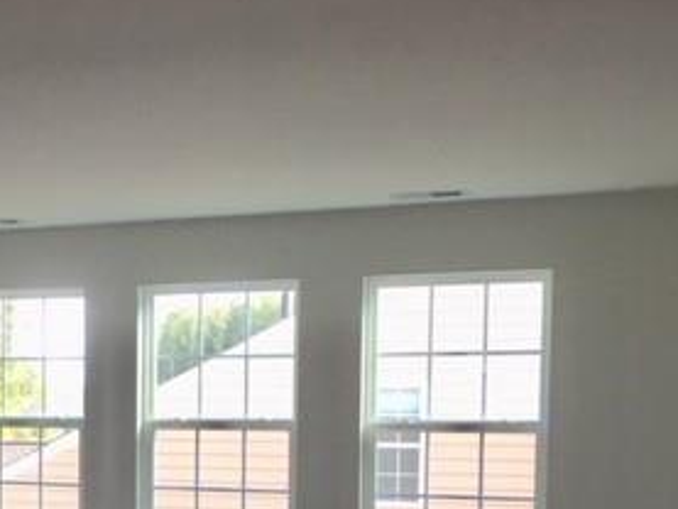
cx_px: 56
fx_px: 1313
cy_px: 492
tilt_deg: -3.8
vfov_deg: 21.3
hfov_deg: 27.8
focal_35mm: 67
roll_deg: +0.1
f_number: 2.2
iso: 25
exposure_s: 1/30
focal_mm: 4.15
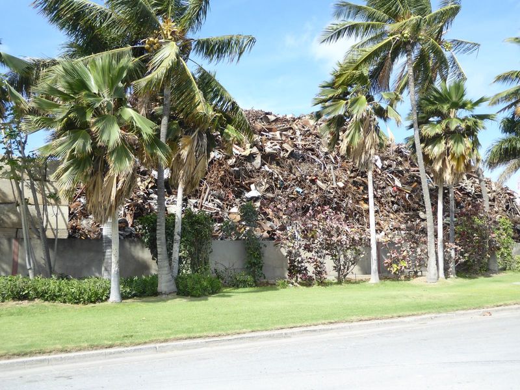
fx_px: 541
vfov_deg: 39.7
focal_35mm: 36
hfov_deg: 51.4
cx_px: 260
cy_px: 195
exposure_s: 1/400
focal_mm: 6.3
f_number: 3.7
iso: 80
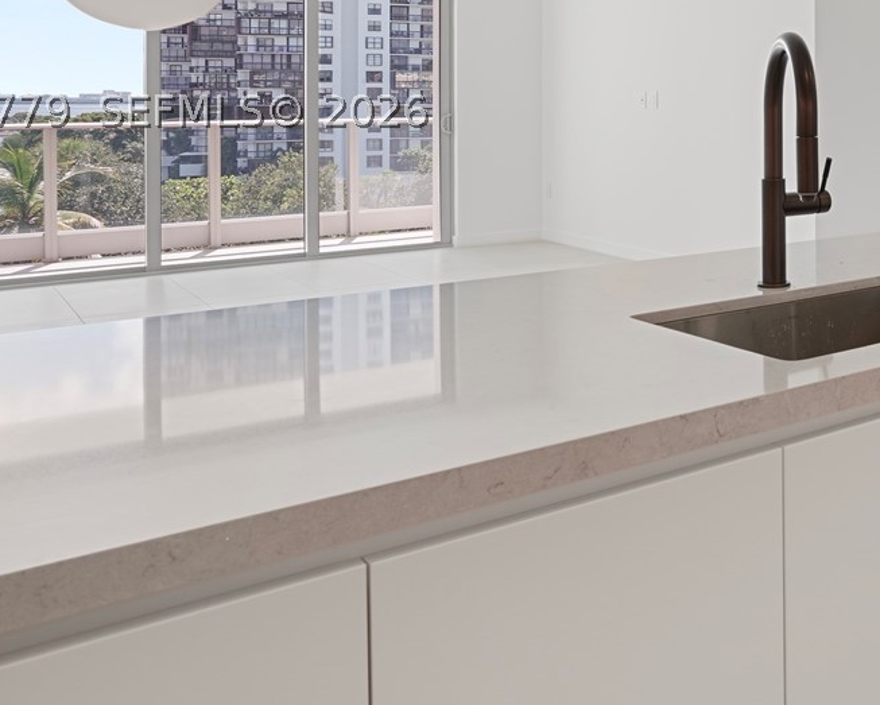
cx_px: 957
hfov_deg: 38.9
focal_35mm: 39
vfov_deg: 36.5
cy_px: 109
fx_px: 1016
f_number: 8
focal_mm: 16
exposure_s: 1/40
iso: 400
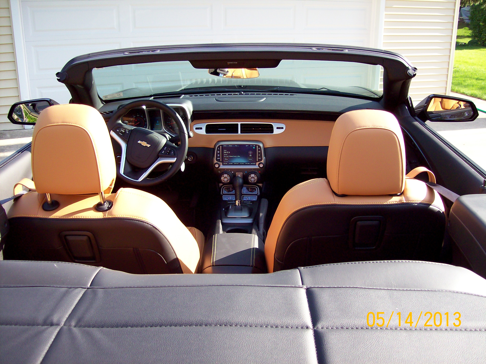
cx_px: 243
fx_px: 505
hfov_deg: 51.4
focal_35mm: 36
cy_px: 182
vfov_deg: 39.6
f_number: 2.7
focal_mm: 6
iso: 80
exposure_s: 1/233
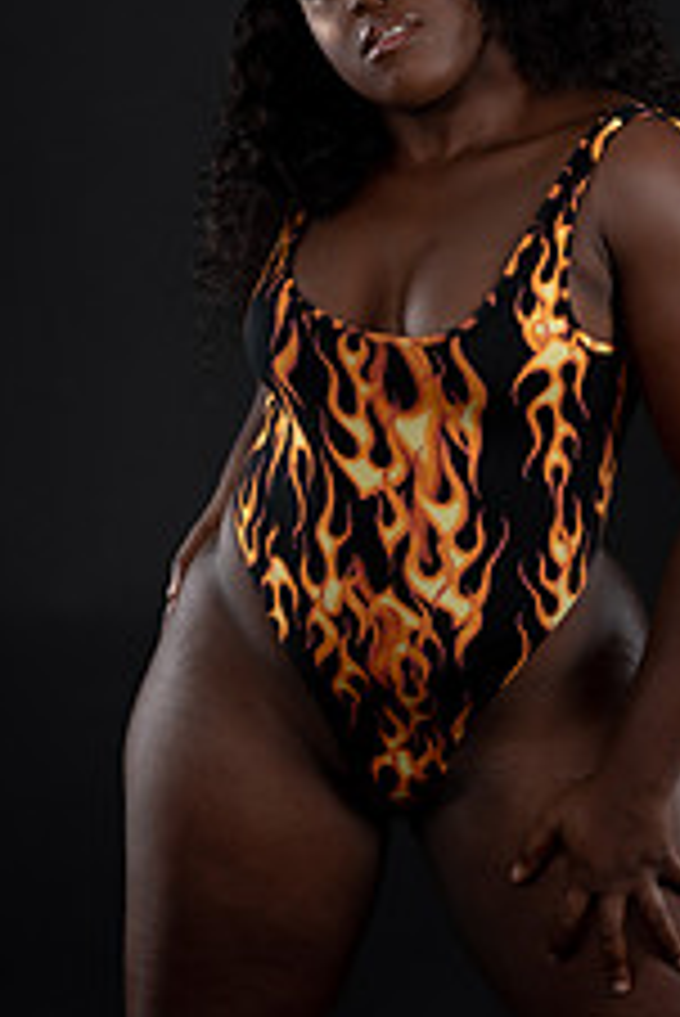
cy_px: 742
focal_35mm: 189
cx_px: 401
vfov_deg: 10.9
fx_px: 5346
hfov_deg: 7.3
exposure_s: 1/1000
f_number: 2.8
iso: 100
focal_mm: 95
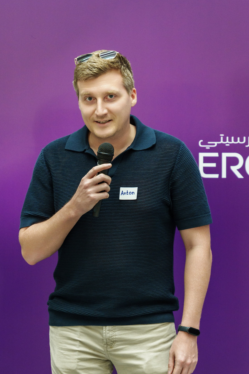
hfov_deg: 10.6
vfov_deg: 15.9
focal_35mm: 129
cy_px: 213
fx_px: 1338
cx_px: 135
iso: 800
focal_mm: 70
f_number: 2.8
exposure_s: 1/160
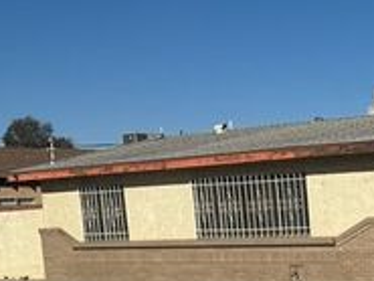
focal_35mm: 83
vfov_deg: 17.0
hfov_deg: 21.8
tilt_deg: -9.2
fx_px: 897
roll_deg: +2.8
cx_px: 453
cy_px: 338
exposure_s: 1/9009
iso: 80
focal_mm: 6.76
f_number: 1.78
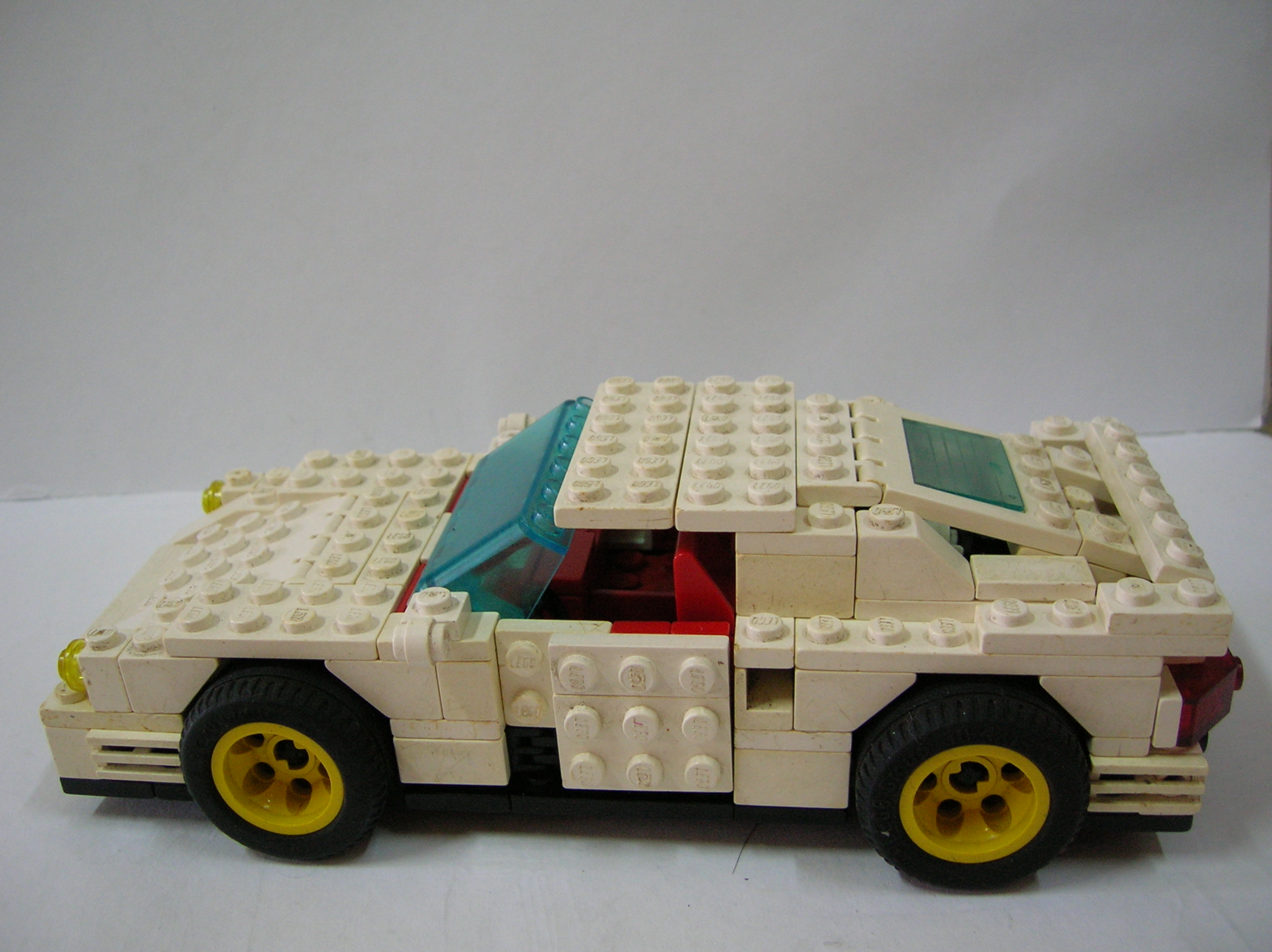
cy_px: 476
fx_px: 1285
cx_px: 636
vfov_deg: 40.6
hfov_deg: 52.7
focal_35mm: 35
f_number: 2.9
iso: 100
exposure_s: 1/7.9
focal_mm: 5.8
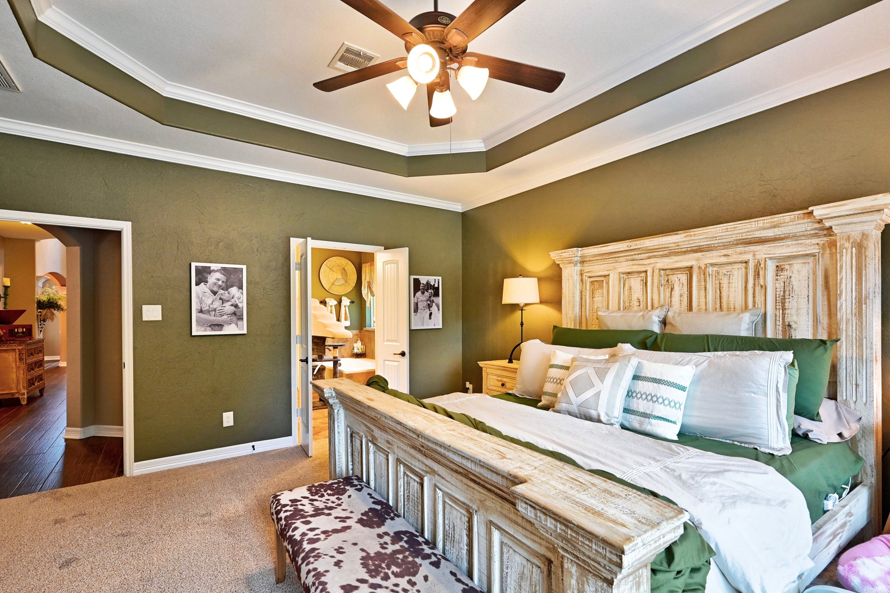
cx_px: 446
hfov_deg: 94.9
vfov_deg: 71.9
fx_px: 409
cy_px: 314
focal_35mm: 17
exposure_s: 1/6
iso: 640
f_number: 8
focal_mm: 15.5
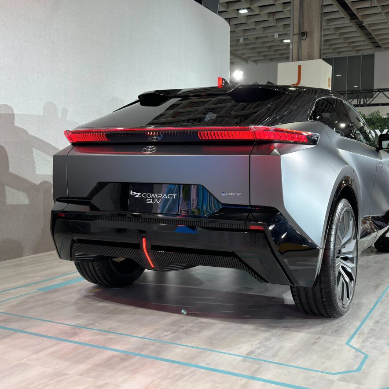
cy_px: 192
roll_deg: -0.3
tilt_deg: -3.2
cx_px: 215
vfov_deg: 40.0
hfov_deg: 40.0
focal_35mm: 42
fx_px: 534
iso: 80
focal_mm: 6.86
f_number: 1.78
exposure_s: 1/113
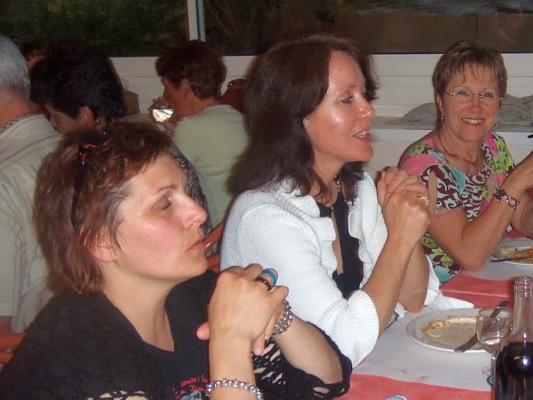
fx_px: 908
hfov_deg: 32.1
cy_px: 203
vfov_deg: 24.8
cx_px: 400
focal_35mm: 59
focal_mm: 6.4
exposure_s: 1/60.2
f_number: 3.5
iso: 64
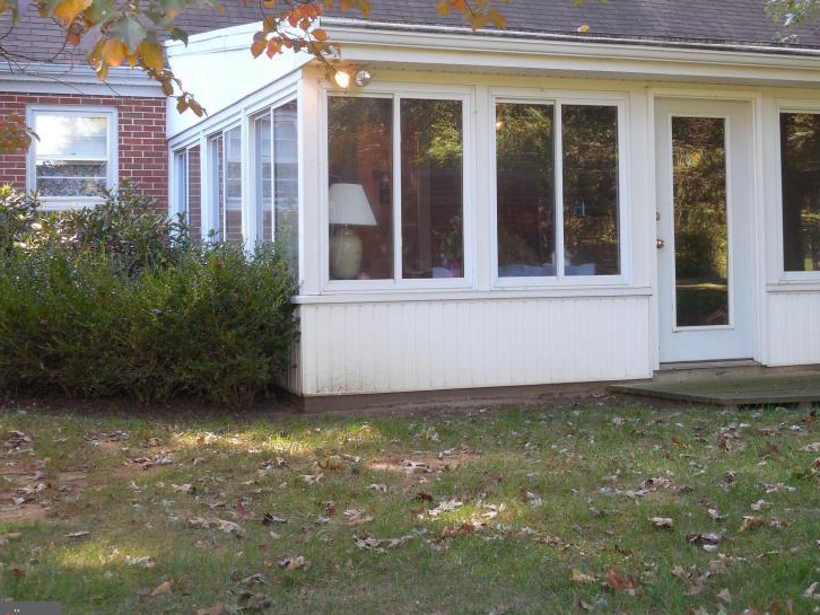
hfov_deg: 34.8
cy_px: 214
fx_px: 1303
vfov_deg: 26.5
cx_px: 499
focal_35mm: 55
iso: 125
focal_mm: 7
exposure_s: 1/40
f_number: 3.8
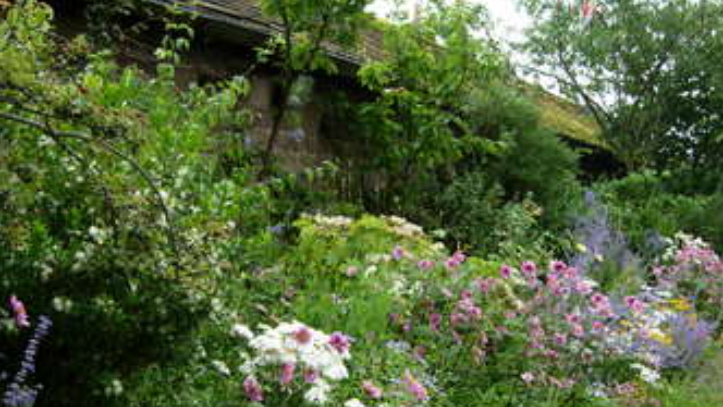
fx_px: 997
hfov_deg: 39.8
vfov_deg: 22.8
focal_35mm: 52
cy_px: 324
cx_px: 375
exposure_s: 1/117
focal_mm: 7.5
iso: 50
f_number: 3.4
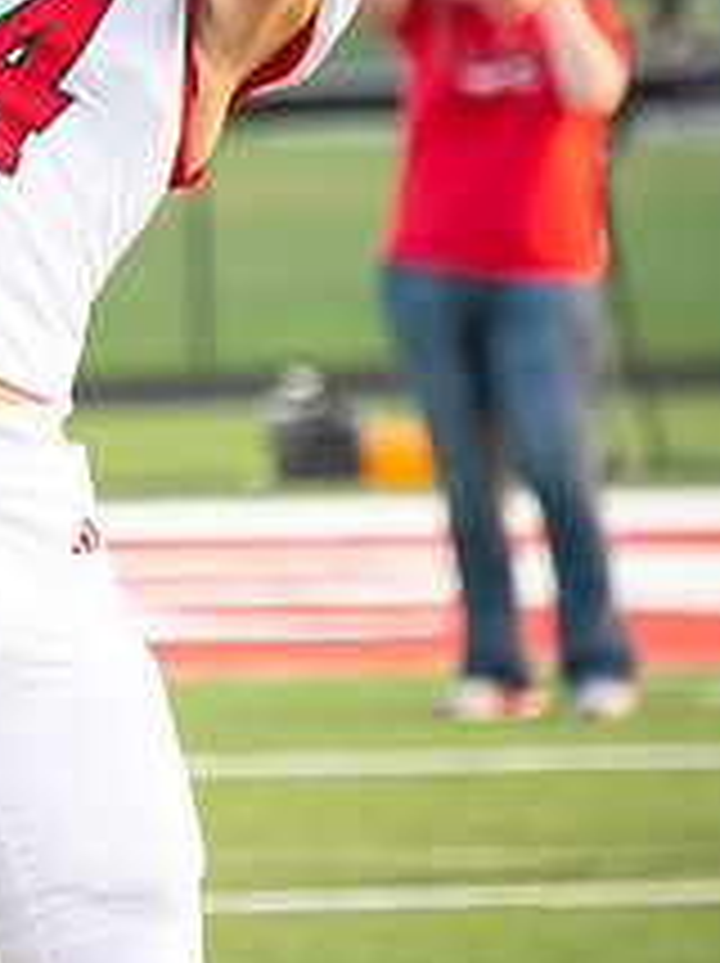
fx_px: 18146
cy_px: 164
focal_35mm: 653
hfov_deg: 2.3
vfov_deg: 3.0
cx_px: -351
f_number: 5.6
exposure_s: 1/640
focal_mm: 250
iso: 4000
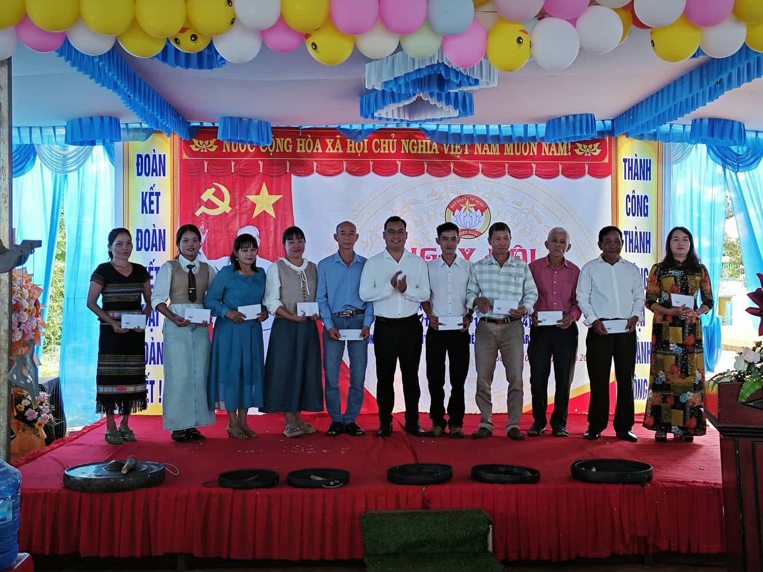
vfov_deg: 58.9
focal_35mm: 23
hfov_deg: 73.9
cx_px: 382
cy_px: 286
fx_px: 507
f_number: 1.8
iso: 80
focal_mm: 5.43
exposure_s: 1/93.3
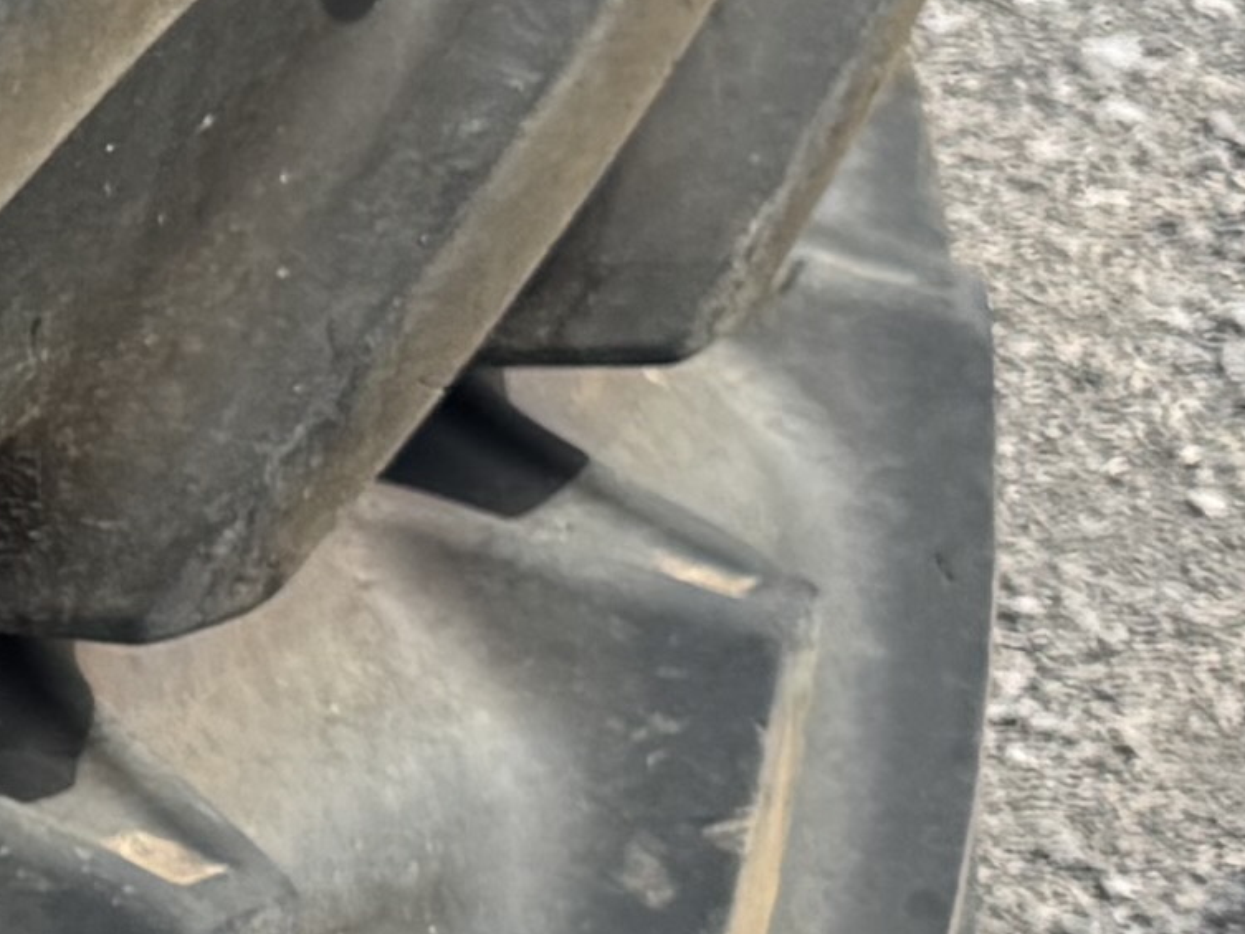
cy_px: 595
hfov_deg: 9.5
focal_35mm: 182
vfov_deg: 8.2
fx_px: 6547
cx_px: -1903
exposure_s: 1/2506
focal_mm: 6.76
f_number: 1.78
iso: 80
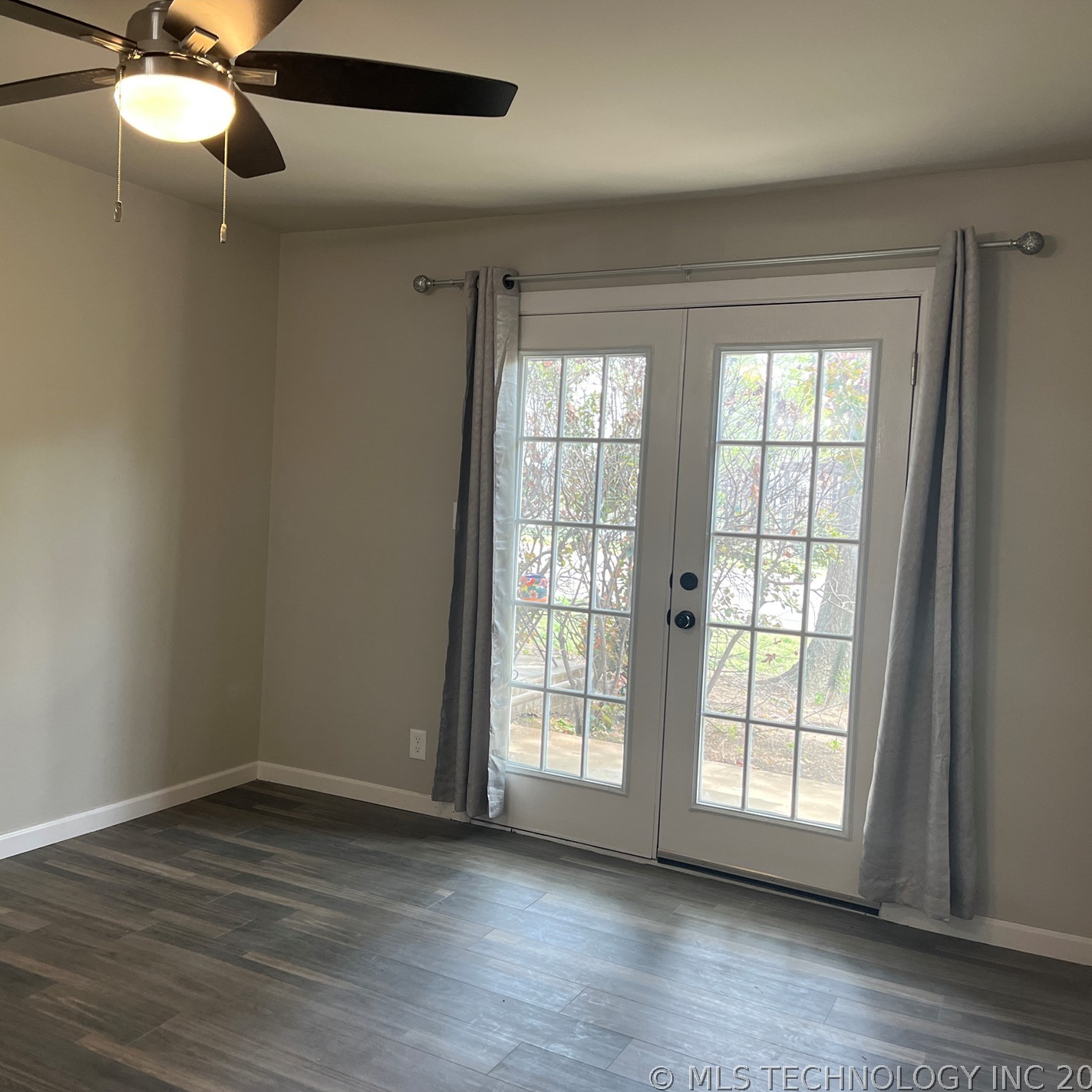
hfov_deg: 52.0
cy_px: 551
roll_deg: -2.4
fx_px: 1106
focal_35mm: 31
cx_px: 406
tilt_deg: -2.7
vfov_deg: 52.5
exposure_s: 1/120
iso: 125
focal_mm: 5.1
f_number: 1.6
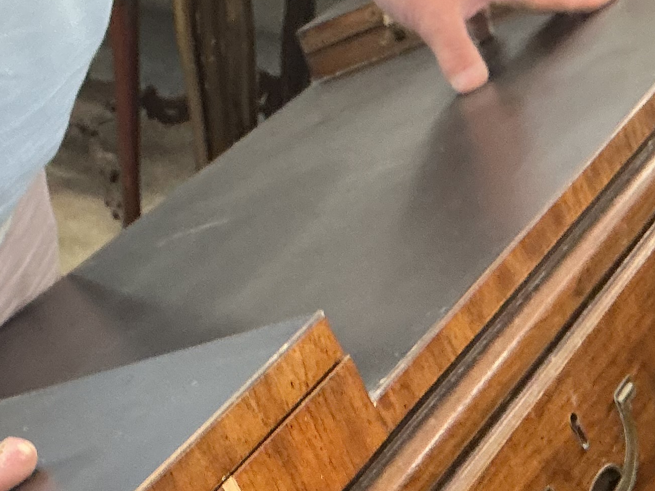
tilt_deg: -39.7
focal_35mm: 90
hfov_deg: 21.8
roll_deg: -2.5
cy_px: 626
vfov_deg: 15.7
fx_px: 1703
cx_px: 378
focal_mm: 3
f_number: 1.8
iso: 200
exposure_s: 1/50
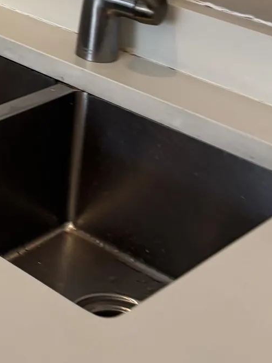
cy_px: -108
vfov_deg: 20.0
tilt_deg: -12.4
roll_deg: -1.9
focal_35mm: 90
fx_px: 944
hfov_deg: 14.8
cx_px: -177
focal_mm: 5.96
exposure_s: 1/120
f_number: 1.6
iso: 80
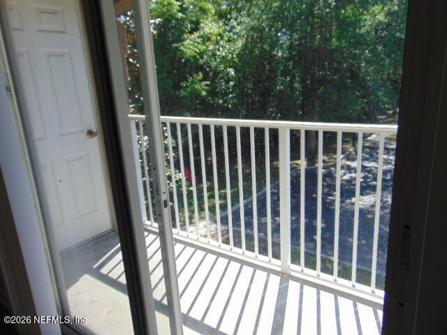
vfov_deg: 54.9
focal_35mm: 25
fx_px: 323
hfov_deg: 69.4
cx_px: 224
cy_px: 168
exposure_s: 1/400
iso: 80
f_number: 3
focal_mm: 4.5
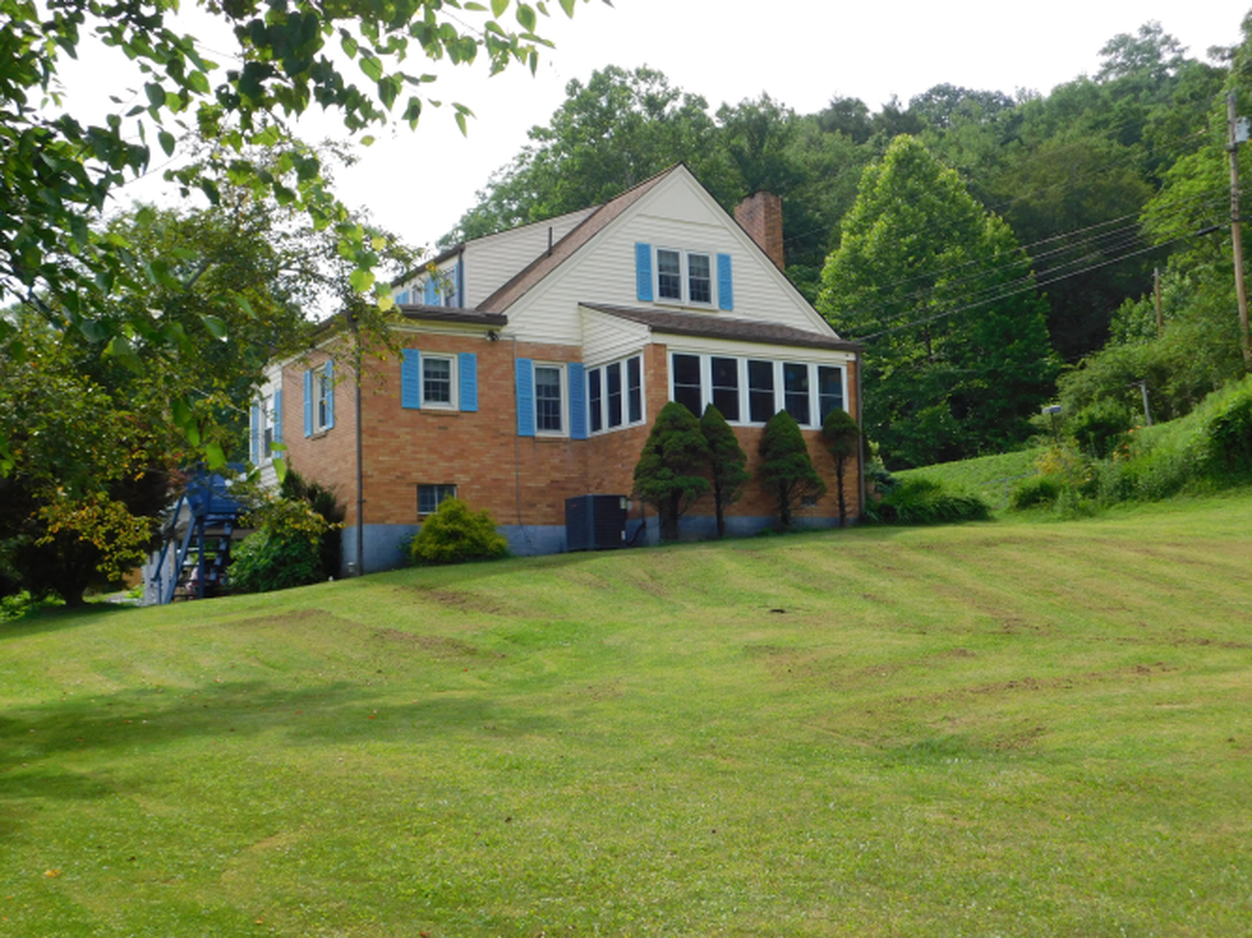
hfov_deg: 46.8
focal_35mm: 40
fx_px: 1446
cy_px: 469
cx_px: 626
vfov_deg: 35.9
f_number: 3.6
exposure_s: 1/640
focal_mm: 7.1
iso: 125
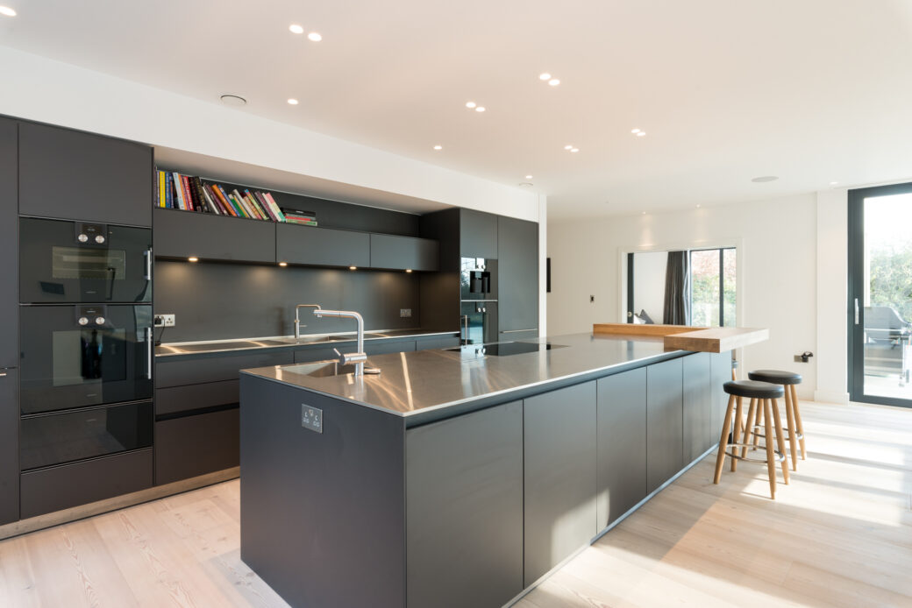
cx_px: 456
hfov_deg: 86.9
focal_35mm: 19
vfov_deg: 64.6
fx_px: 481
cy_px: 304
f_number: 11
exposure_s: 1/2.5
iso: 100
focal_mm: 19
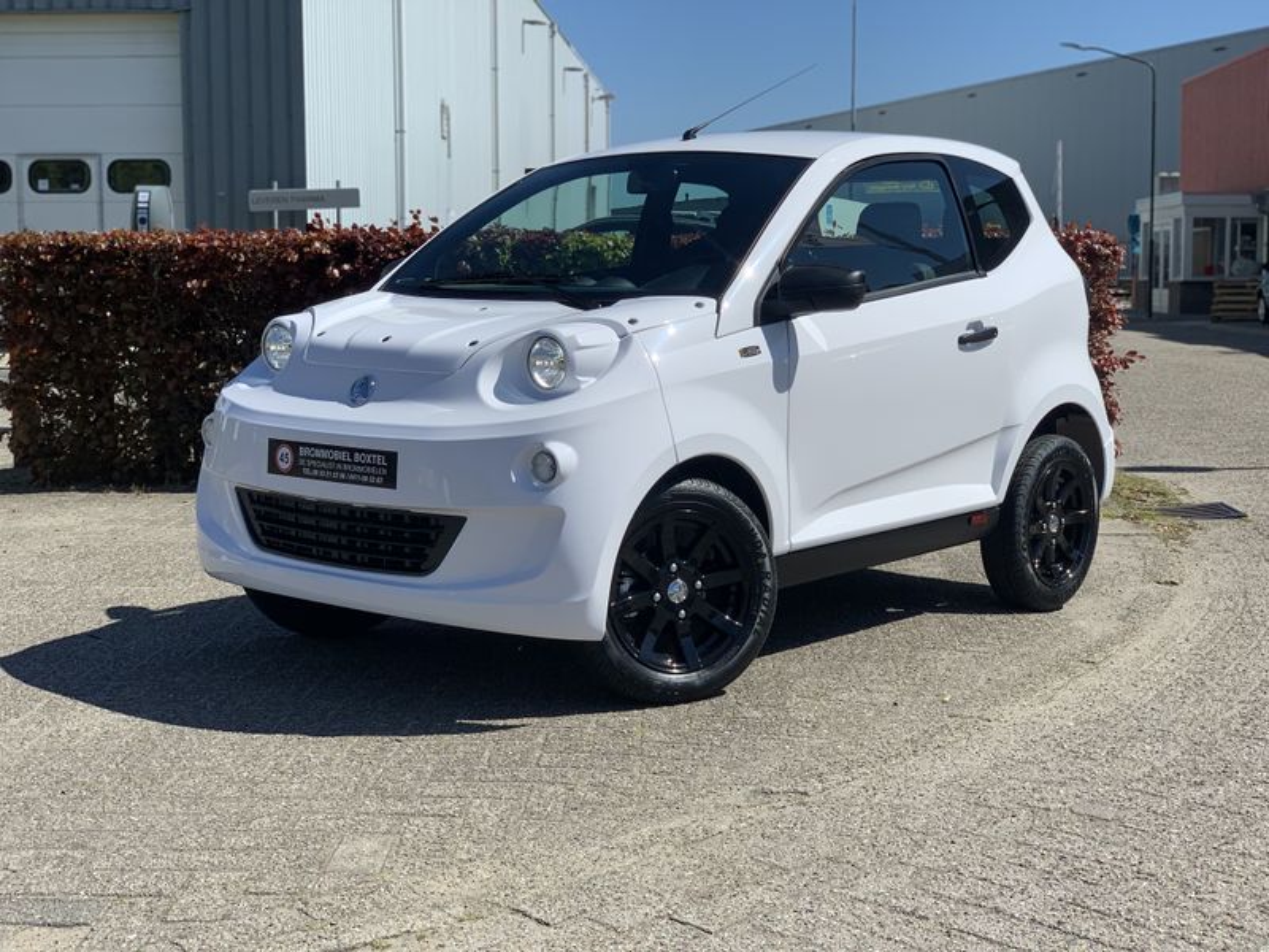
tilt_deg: -4.8
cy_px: 476
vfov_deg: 28.0
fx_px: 1906
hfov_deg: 36.8
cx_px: 634
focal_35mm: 52
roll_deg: +0.0
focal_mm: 6
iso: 16
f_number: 2.4
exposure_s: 1/2398
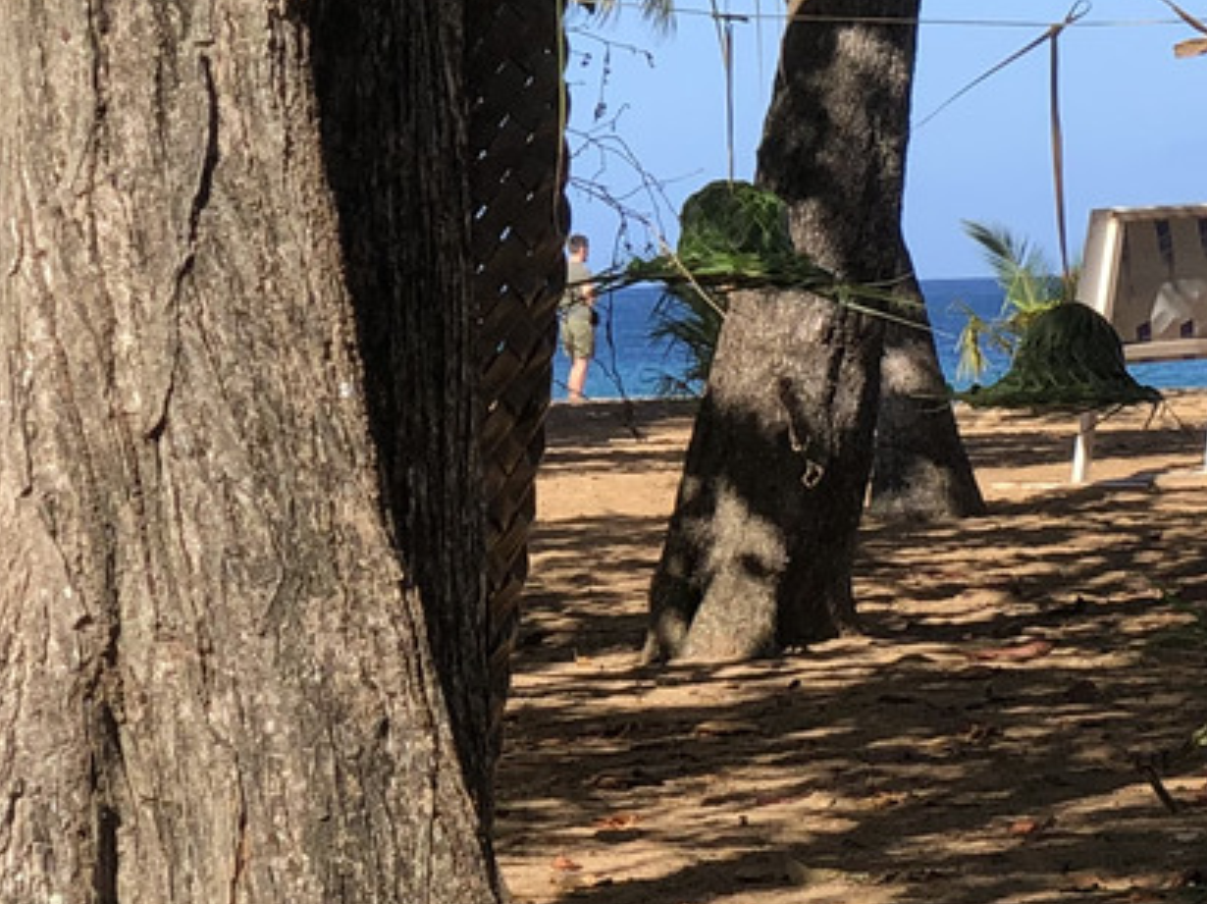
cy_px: 592
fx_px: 7074
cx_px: 1657
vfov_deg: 7.3
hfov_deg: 9.5
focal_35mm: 203
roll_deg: +2.1
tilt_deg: -2.5
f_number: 2.4
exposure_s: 1/649
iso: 16
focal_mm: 6
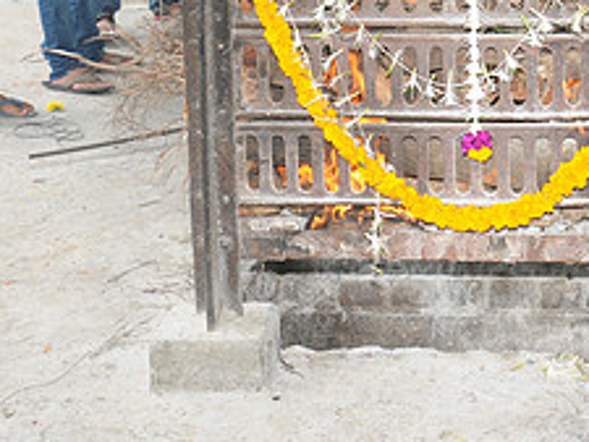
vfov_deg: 16.2
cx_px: 547
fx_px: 1515
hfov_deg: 21.4
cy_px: -17
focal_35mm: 89
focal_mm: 24
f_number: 7.1
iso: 320
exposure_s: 1/200
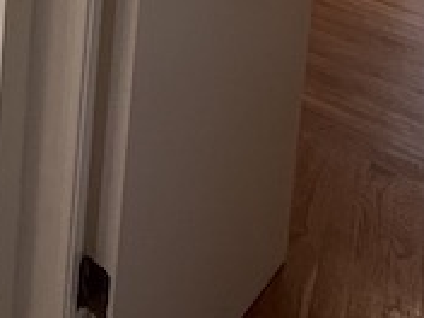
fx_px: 723
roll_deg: -1.6
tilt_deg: -5.6
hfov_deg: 25.1
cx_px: -210
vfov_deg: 16.7
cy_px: -361
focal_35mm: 59
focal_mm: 1.57
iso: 125
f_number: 1.8
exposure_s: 1/120
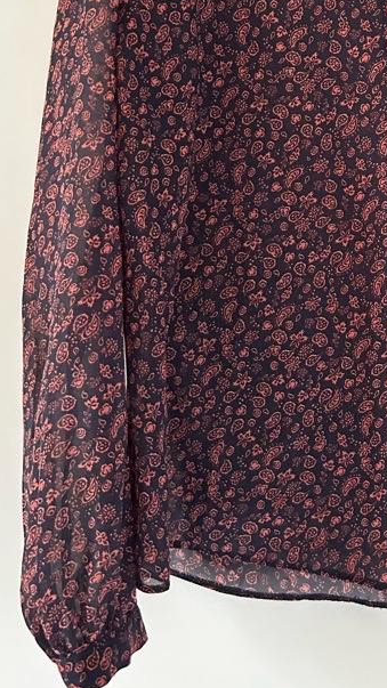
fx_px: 858
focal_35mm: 47
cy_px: 195
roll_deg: +1.6
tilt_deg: +3.7
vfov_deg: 42.7
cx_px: 371
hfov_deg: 24.5
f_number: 1.5
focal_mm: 5.7
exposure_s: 1/36
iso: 640
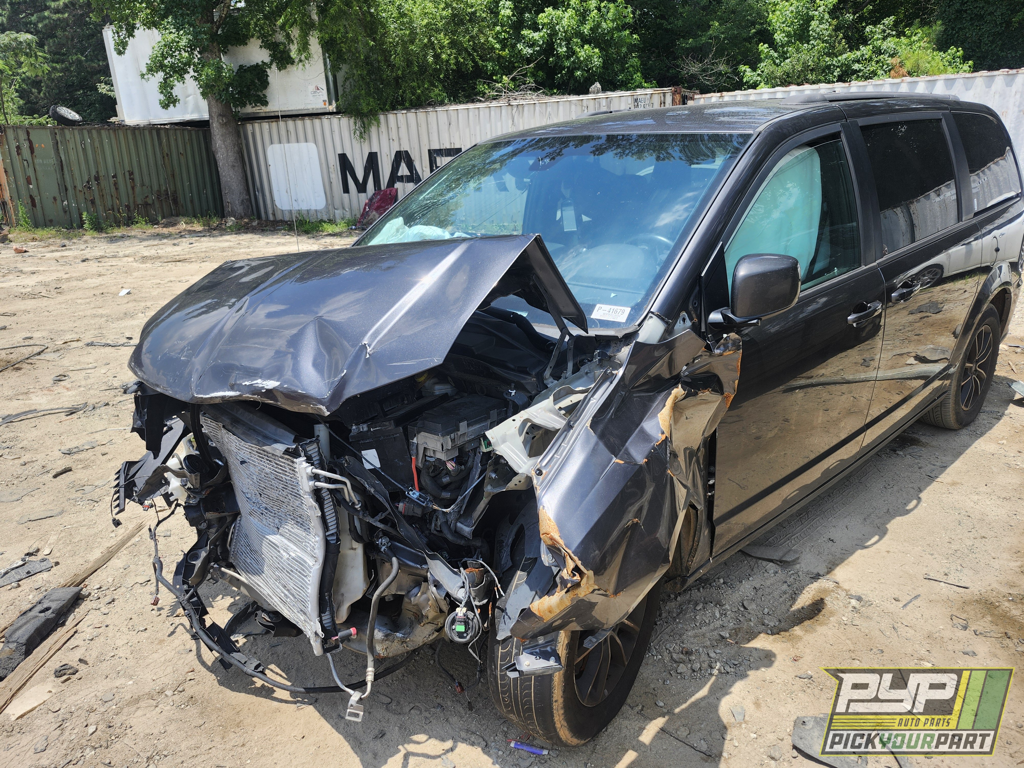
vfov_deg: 58.9
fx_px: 680
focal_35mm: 23
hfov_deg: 73.9
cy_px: 384
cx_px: 512
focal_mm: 5.54
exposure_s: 1/968
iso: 25
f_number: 1.8
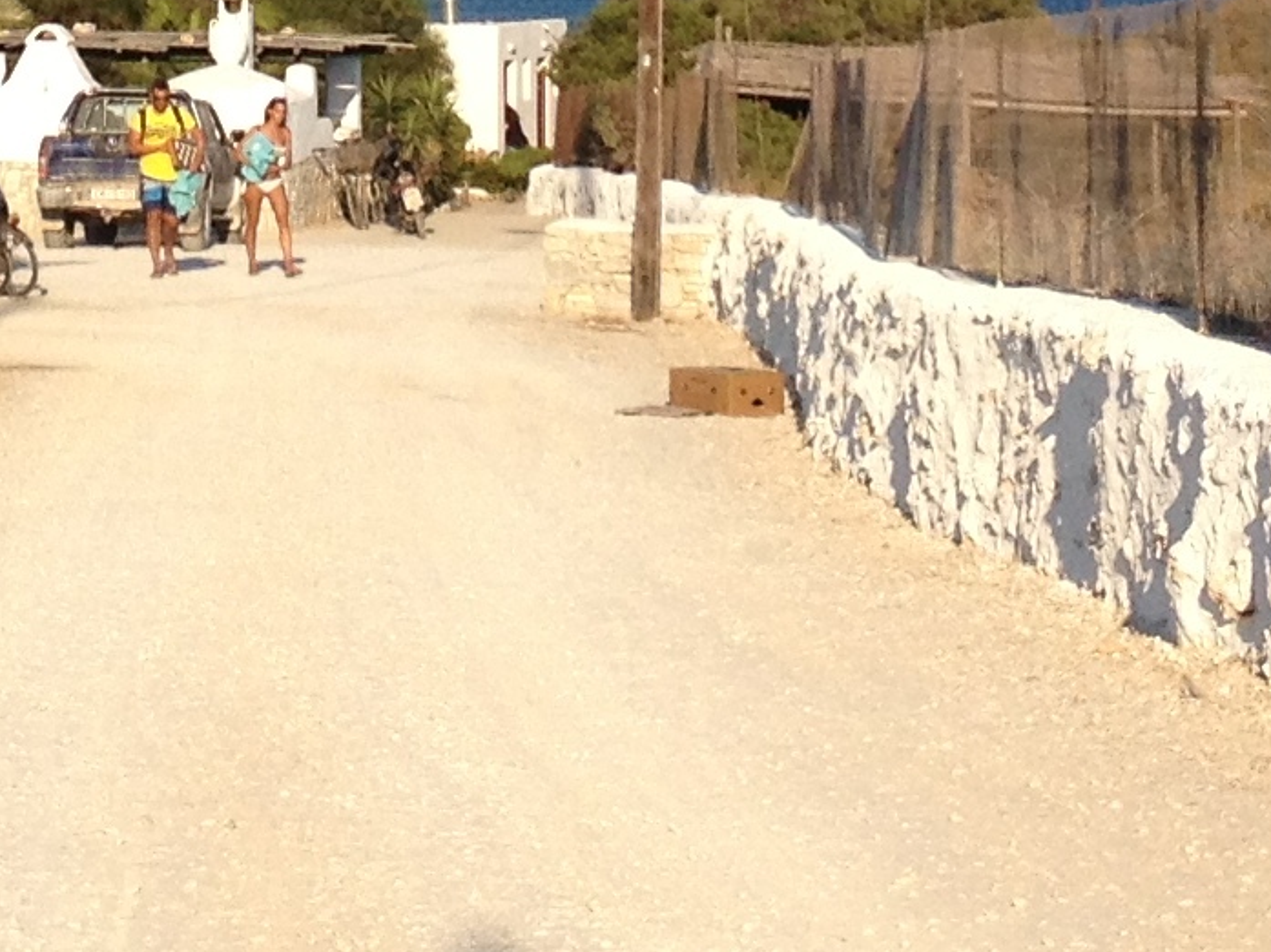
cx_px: 336
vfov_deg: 8.7
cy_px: -682
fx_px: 6018
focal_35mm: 164
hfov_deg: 12.0
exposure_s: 1/2304
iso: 50
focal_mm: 4.28
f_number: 2.4
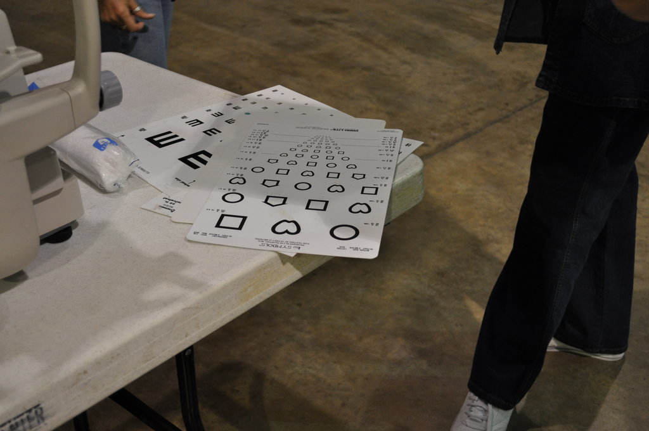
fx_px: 864
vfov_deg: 28.0
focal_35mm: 48
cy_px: 216
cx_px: 324
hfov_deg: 41.2
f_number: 4.8
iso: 800
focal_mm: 32
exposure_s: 1/50
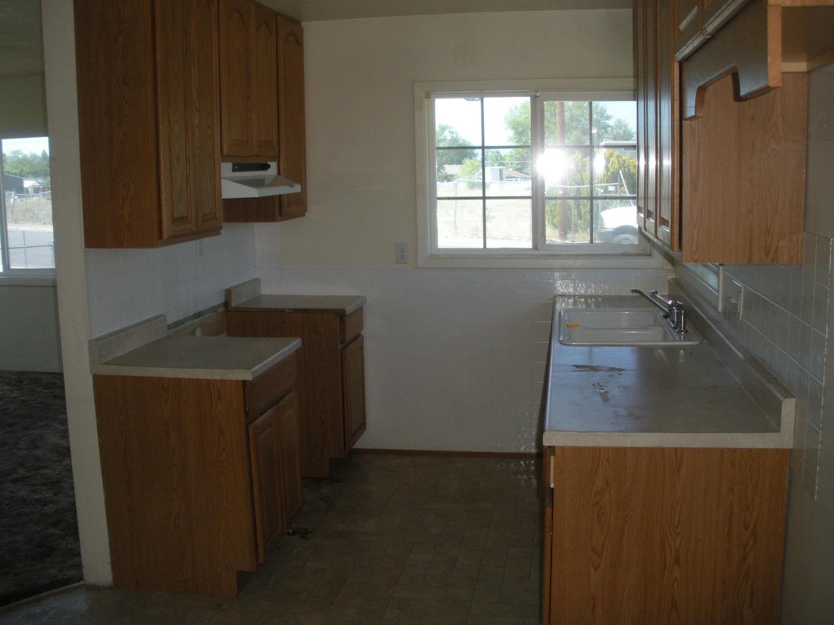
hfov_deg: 51.4
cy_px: 312
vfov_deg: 39.6
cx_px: 417
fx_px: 867
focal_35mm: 36
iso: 158
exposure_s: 1/45.1
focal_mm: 6.3
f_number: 3.5
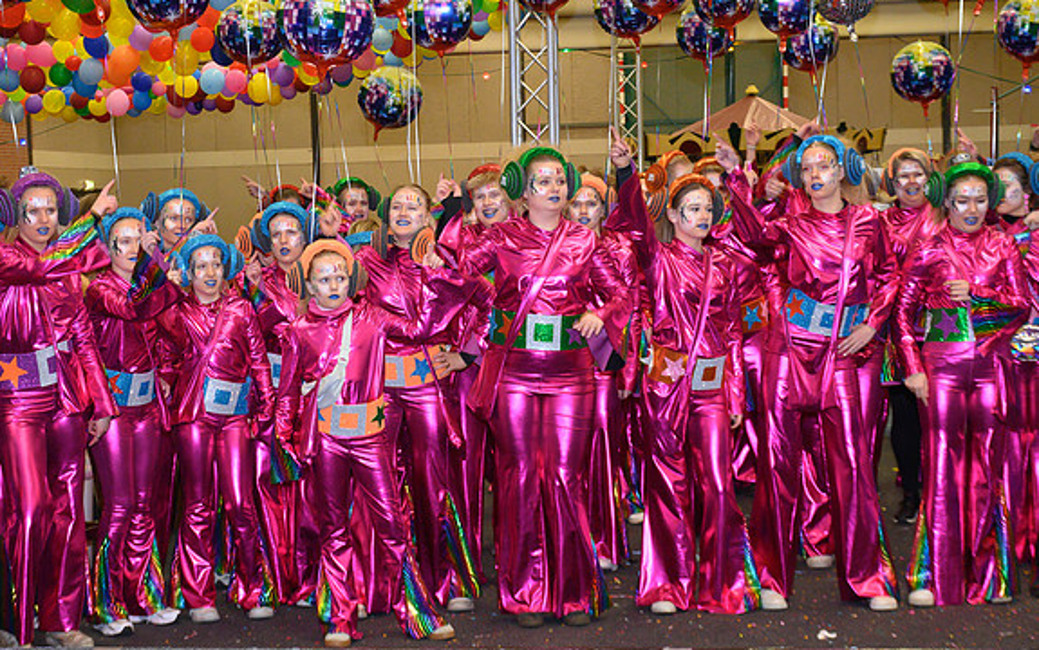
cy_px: 311
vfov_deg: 17.6
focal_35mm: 74
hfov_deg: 27.8
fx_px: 2096
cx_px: 517
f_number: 8
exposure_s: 1/60
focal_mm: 48
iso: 1600
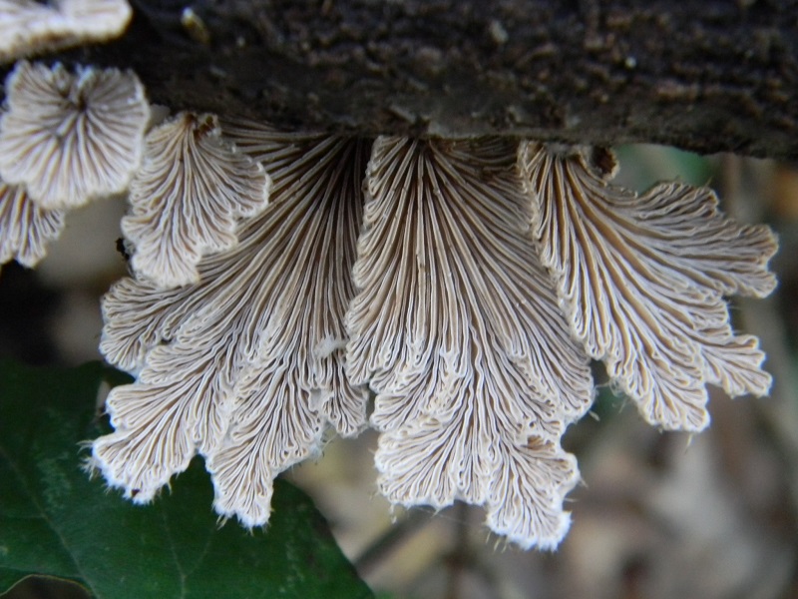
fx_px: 1913
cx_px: 399
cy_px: 300
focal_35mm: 83
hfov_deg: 23.6
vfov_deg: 17.8
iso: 400
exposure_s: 1/25.2
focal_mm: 15.1
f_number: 4.5
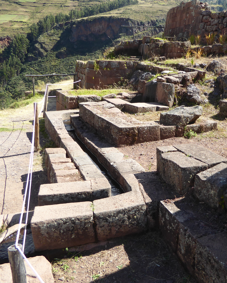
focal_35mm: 33
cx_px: 157
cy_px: 140
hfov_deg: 43.7
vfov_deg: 54.2
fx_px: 277
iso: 80
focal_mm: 4.3
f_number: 3.3
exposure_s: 1/320
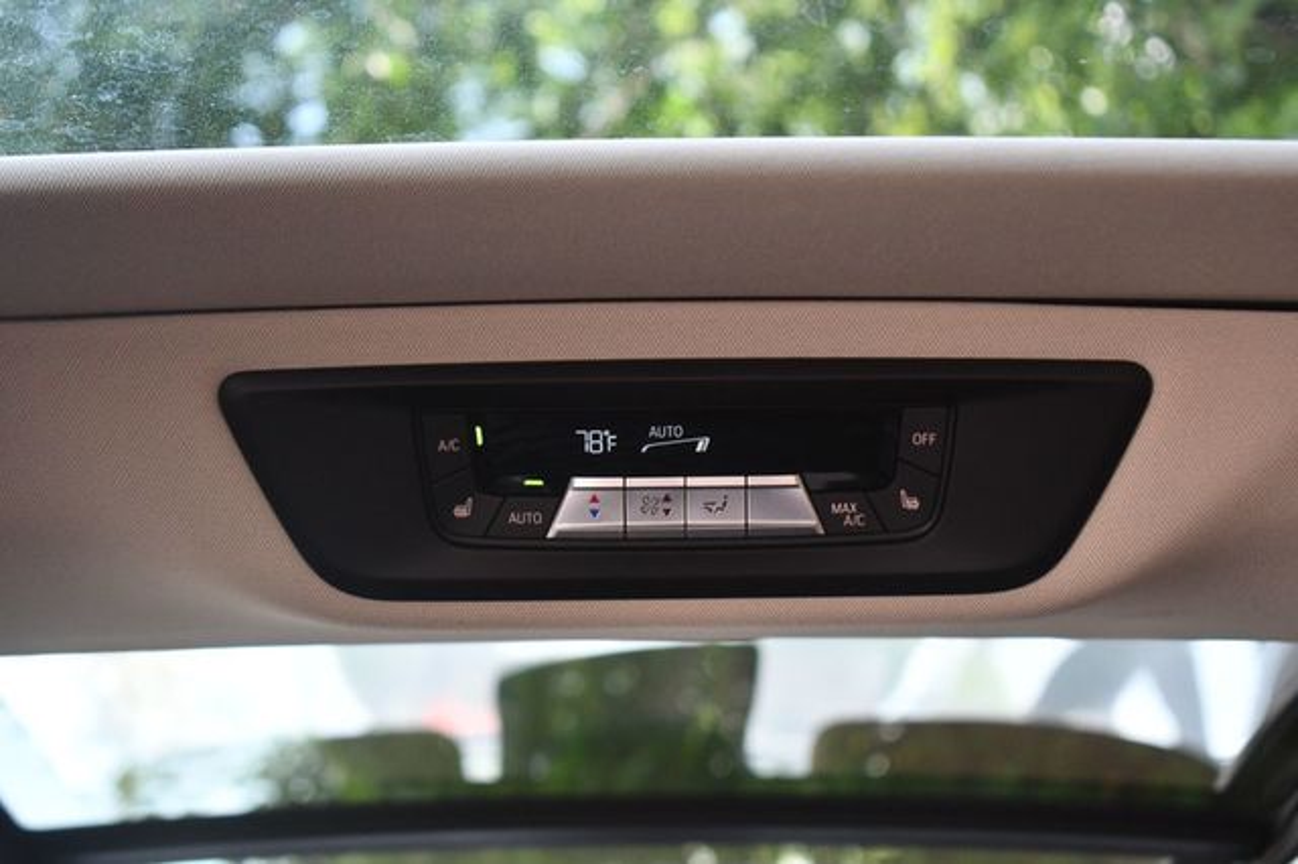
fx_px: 2955
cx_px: 649
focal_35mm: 82
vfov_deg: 16.6
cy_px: 432
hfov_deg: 24.8
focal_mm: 55
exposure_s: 1/125
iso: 1400
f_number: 5.6
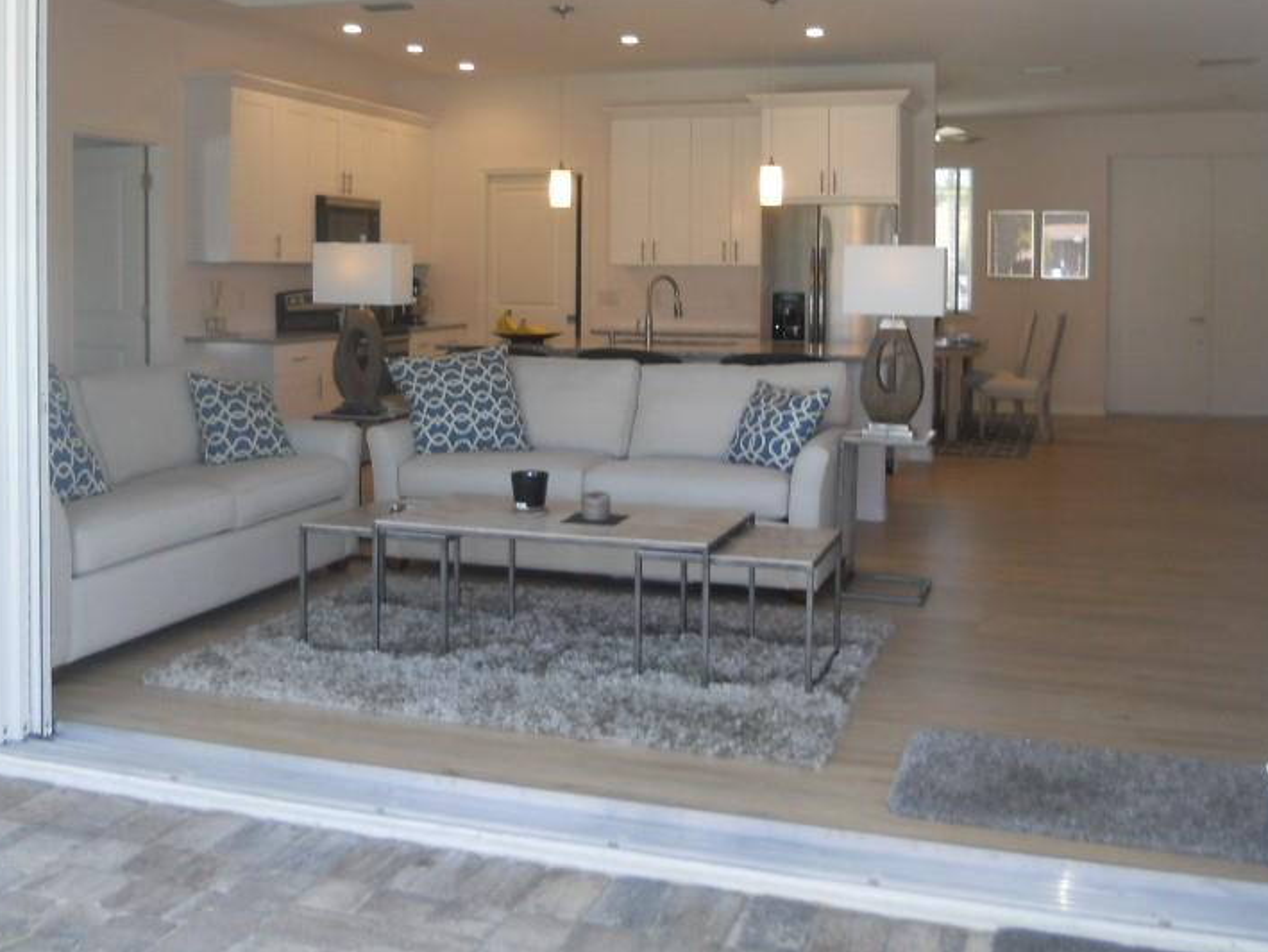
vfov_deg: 36.3
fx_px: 1429
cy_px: 281
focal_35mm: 39
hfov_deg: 47.9
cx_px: 631
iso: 80
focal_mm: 4.9
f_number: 3.2
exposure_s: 1/30
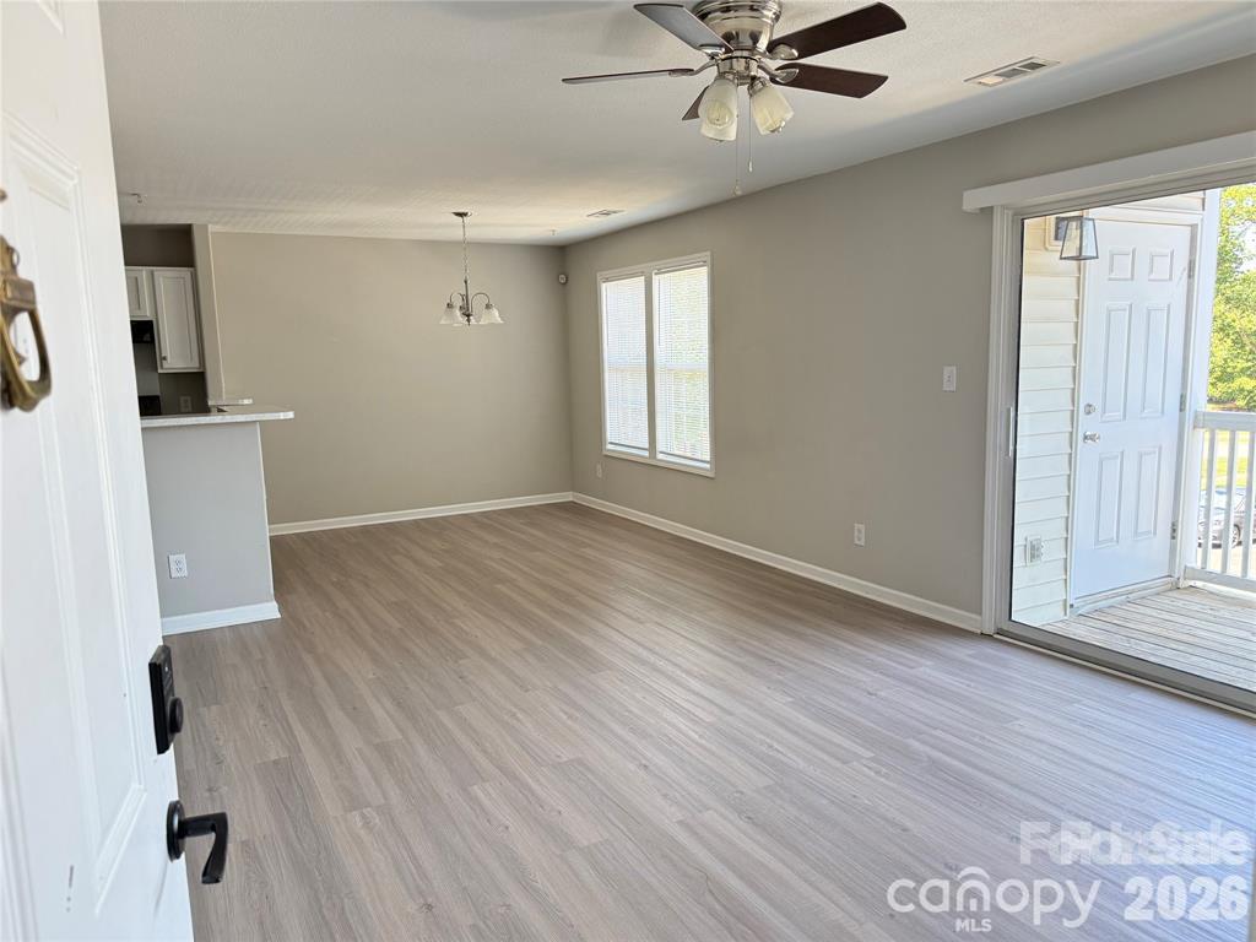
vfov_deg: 56.8
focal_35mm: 24
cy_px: 471
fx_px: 871
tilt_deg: -7.7
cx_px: 628
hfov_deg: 71.6
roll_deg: +1.6
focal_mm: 6.76
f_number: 1.78
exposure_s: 1/121
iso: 200
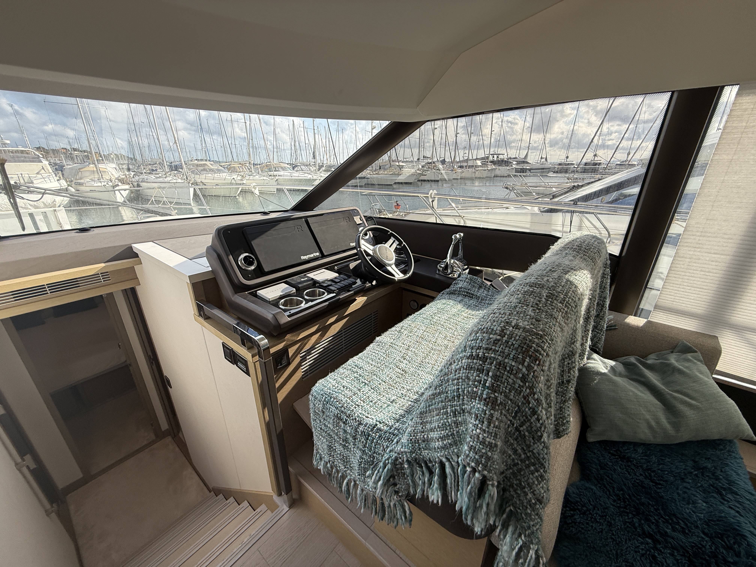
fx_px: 306
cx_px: 378
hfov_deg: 102.1
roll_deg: -0.4
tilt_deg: -20.9
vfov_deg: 85.7
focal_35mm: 14
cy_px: 284
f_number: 2.2
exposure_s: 1/413
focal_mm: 2.22
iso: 50
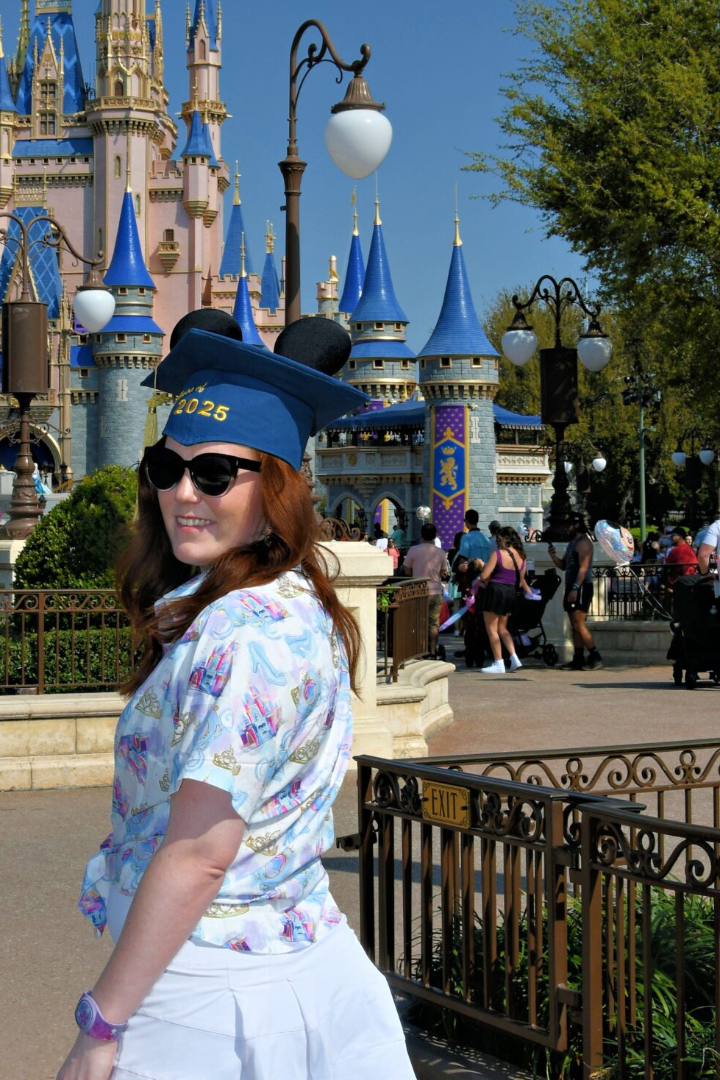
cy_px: 346
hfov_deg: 19.9
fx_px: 2039
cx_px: 232
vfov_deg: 29.4
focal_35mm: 68
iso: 100
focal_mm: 26
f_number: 13
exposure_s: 1/250
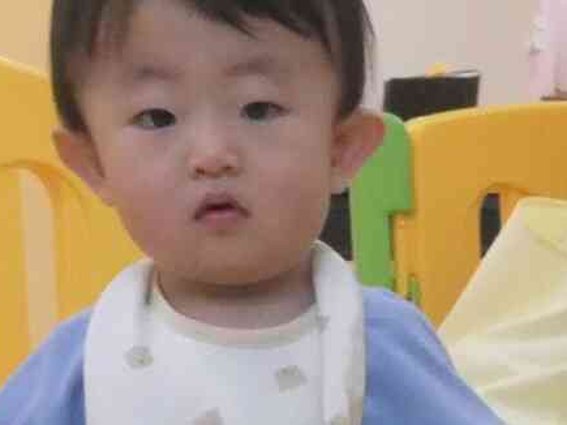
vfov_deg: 14.5
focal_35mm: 97
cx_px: 589
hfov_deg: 19.6
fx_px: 1588
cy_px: 567
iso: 640
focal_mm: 4.3
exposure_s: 1/125
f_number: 3.3
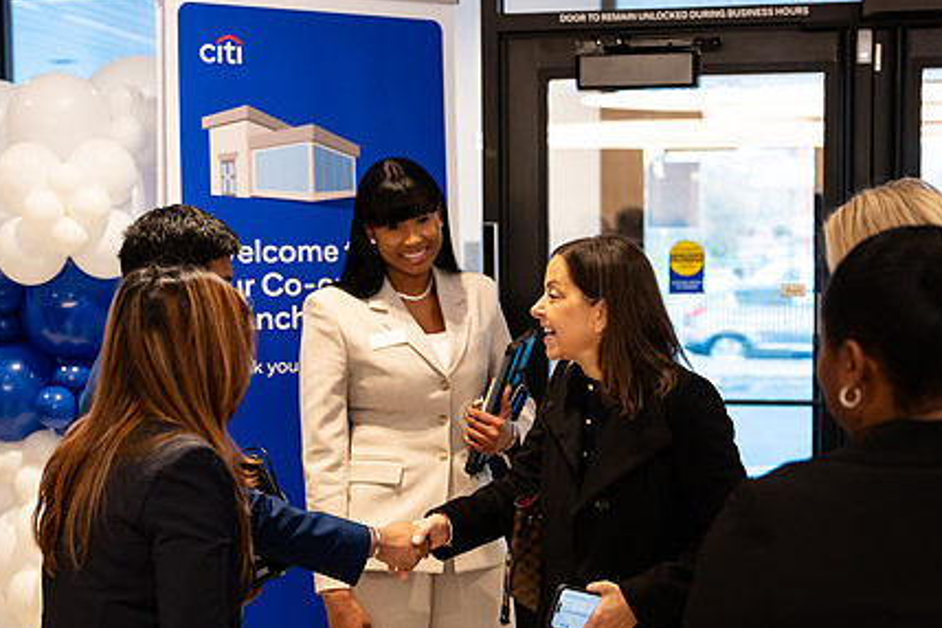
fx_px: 1753
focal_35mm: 67
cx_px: 413
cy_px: 381
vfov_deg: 20.3
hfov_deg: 30.0
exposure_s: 1/200
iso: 800
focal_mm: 48
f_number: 3.2
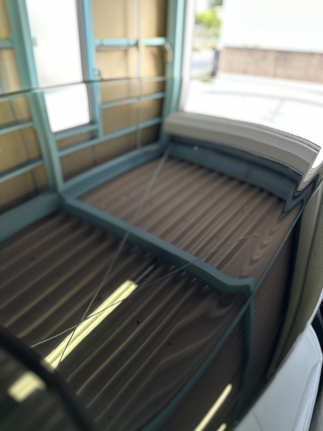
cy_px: 216
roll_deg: -4.4
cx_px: 162
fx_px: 299
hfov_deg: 56.8
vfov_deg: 71.6
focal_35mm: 24
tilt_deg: -30.9
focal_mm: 6.86
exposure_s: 1/60
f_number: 1.78
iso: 200
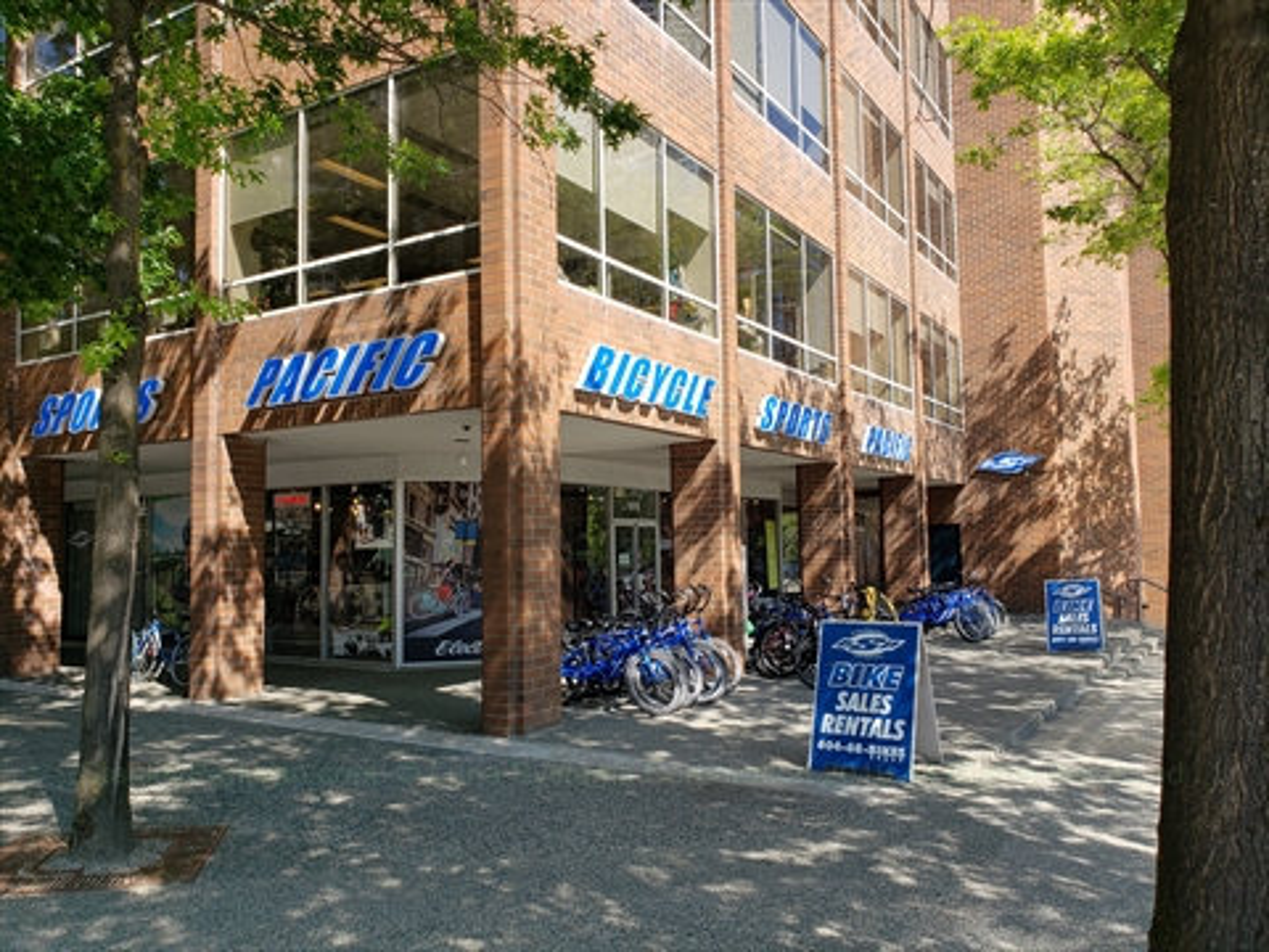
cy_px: 476
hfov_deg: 67.3
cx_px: 634
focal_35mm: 26
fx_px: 953
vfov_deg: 53.1
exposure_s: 1/503
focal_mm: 4.3
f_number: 2.4
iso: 50
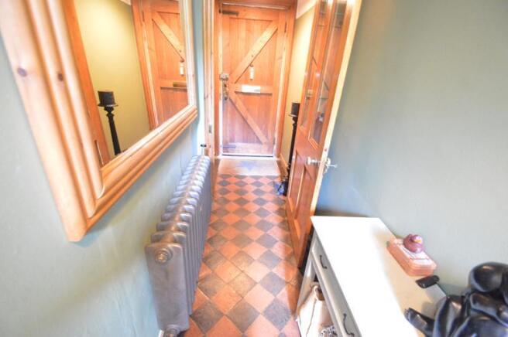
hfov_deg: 100.4
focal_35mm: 15
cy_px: 168
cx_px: 254
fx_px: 211
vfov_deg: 77.2
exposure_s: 1/3
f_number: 3.5
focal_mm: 10
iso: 6400
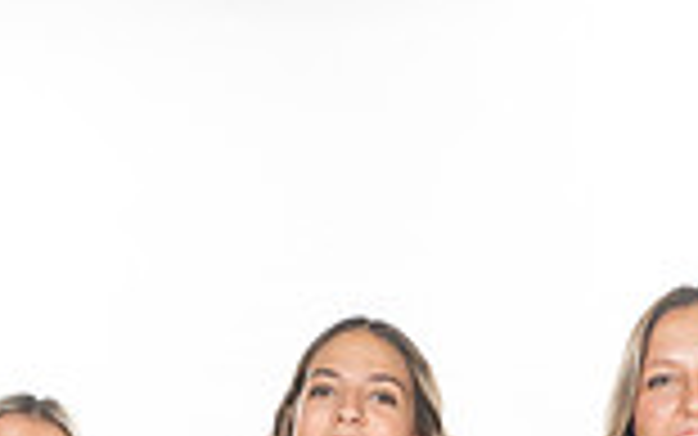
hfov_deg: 12.6
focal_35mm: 166
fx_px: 3159
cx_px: 324
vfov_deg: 7.5
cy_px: 980
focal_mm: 56
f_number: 7.1
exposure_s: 1/320
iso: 800
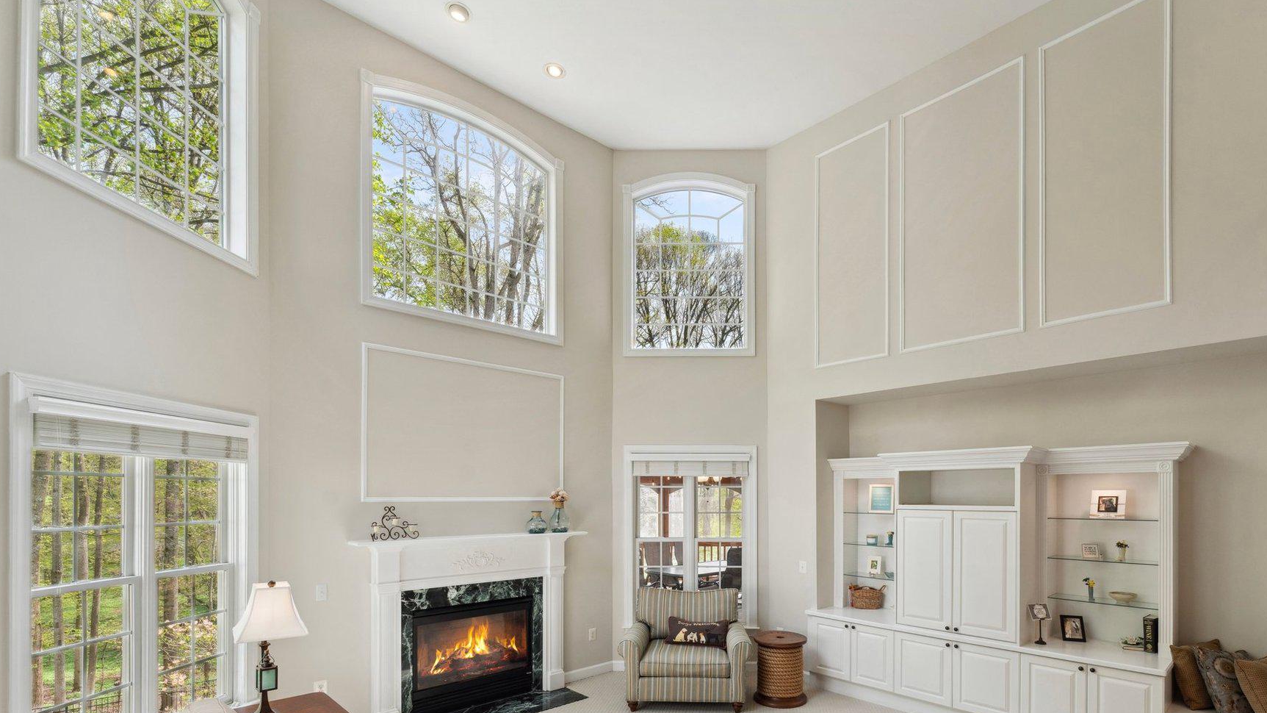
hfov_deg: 95.6
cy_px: 488
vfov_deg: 62.0
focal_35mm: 17
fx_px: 571
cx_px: 700
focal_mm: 14
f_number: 8
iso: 640
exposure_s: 1/125
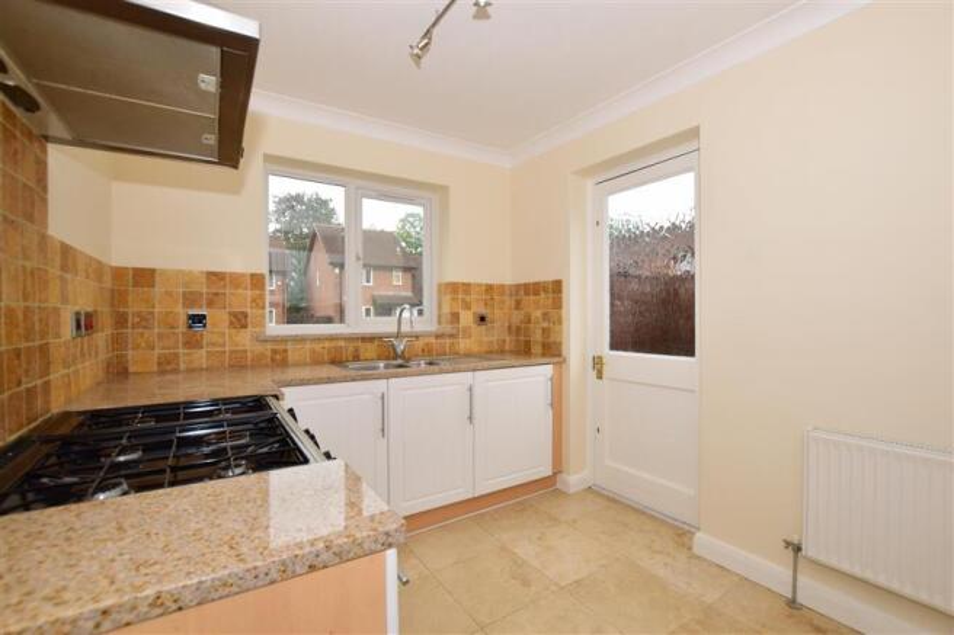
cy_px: 318
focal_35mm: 15
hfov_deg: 100.4
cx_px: 477
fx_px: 397
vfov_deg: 77.3
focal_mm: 10
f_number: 7.1
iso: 200
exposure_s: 1/60
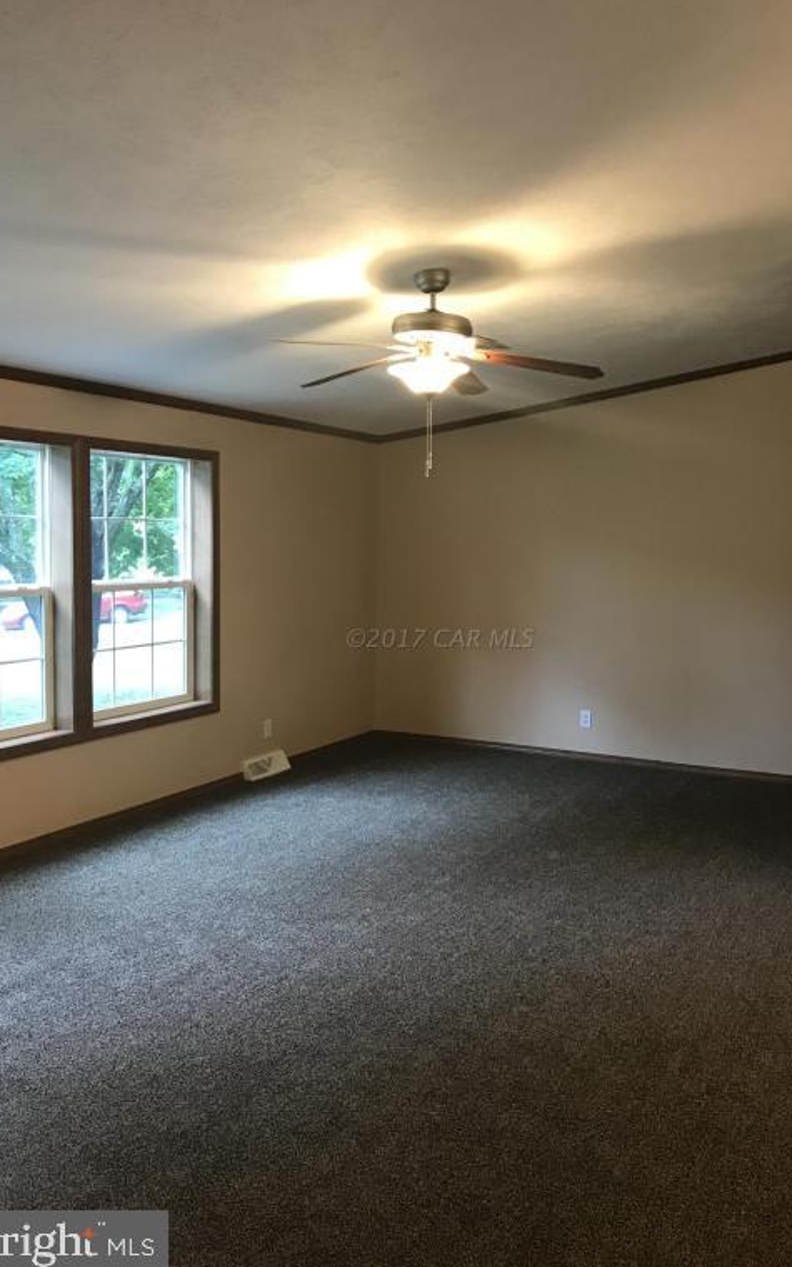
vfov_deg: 62.9
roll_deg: -0.8
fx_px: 1036
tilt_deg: -4.8
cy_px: 639
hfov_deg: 41.8
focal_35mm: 30
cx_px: 440
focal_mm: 3.99
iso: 50
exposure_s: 1/15
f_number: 1.8
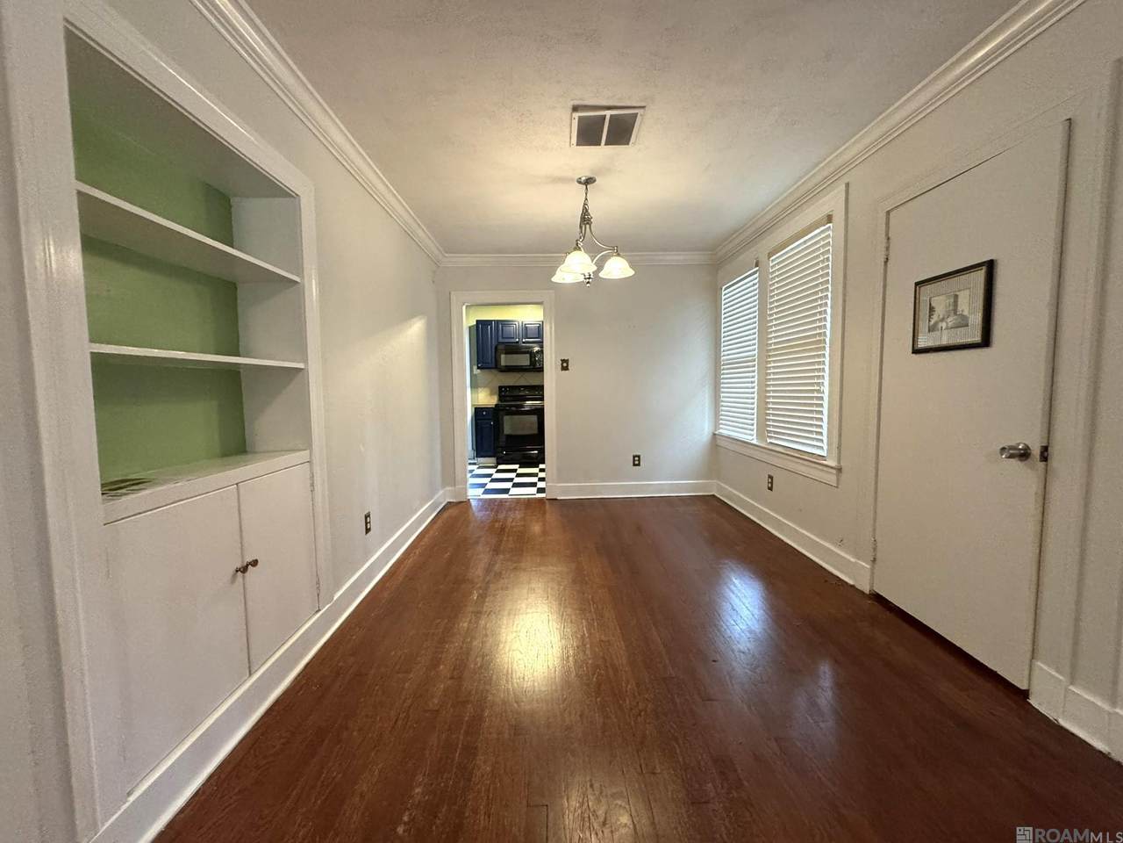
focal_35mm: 14
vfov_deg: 85.7
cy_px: 422
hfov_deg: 102.1
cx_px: 562
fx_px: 454
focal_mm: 2.22
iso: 500
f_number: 2.2
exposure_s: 1/60
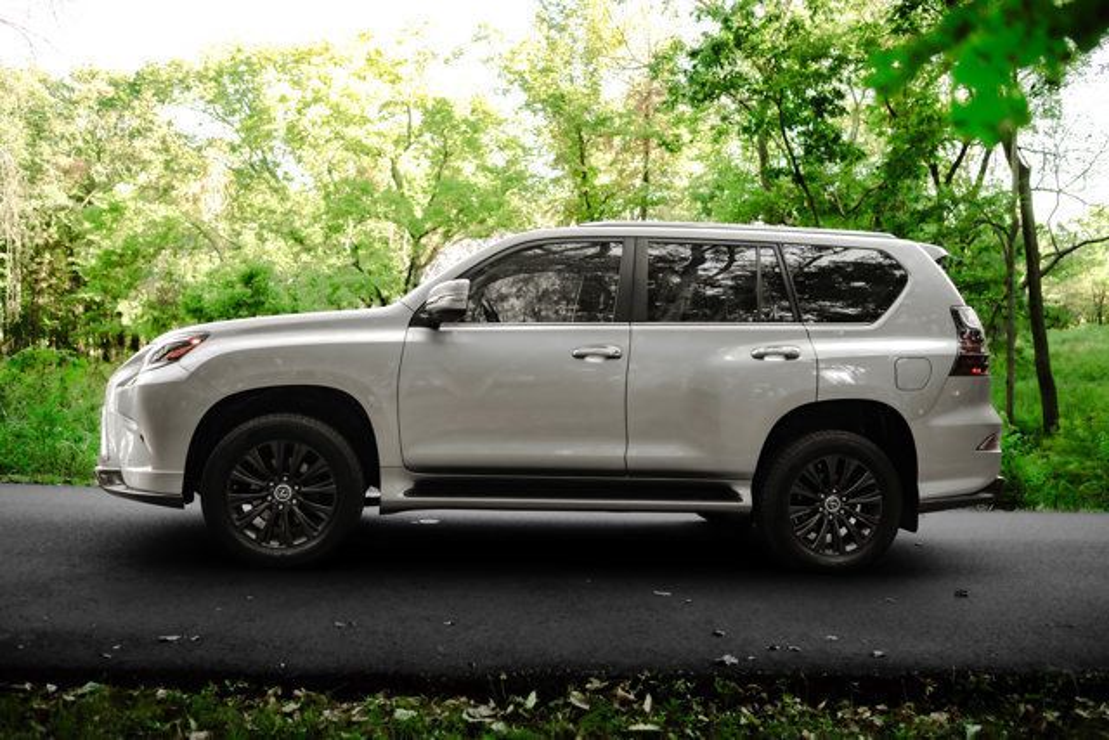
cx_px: 554
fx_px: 1048
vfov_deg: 38.9
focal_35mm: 34
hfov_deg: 55.8
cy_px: 370
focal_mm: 34
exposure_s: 1/320
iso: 640
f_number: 2.8
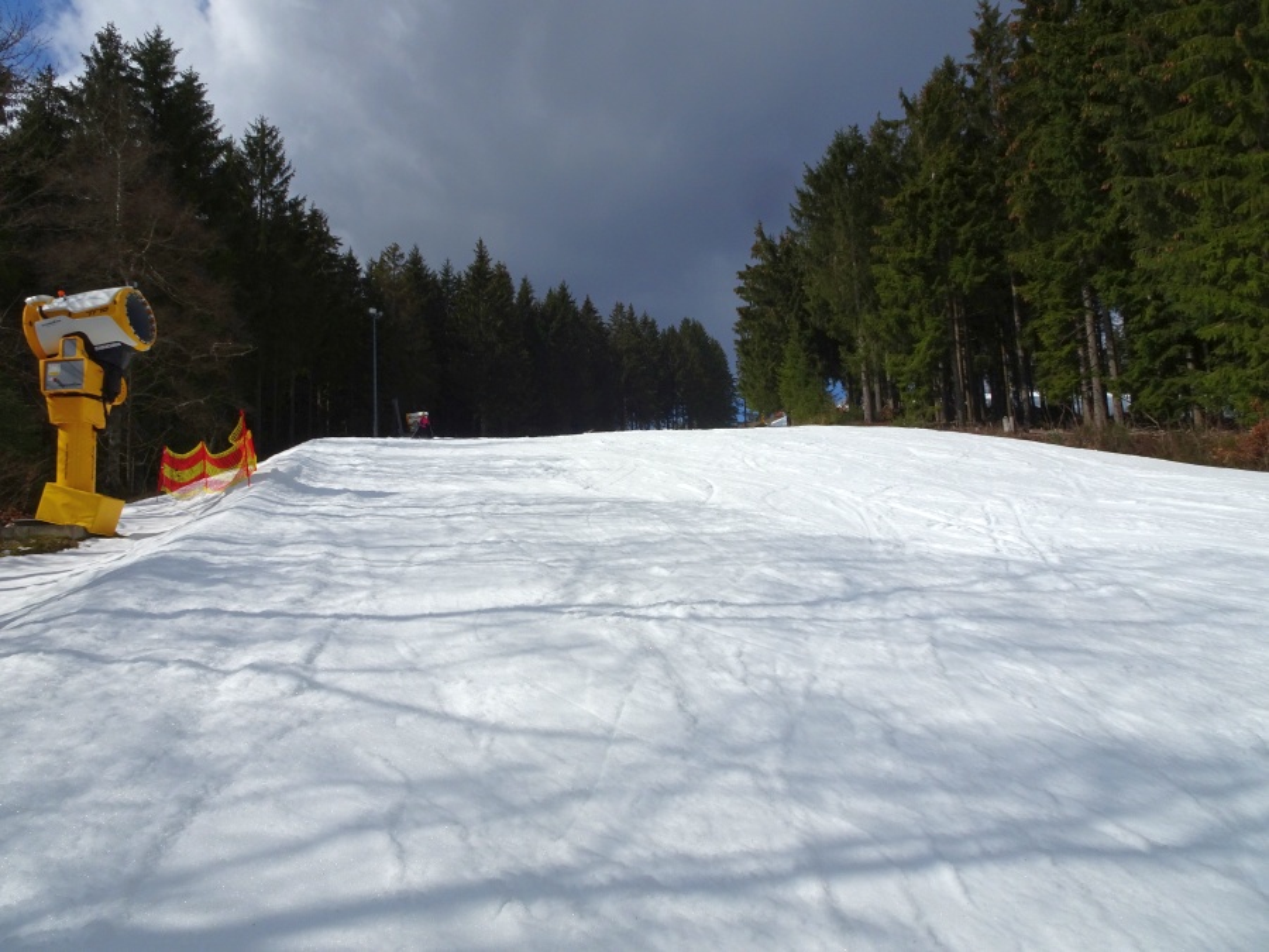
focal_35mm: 24
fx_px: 880
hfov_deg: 71.6
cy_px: 476
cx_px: 634
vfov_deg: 56.8
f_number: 3.5
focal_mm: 4.1
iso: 80
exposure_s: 1/2000
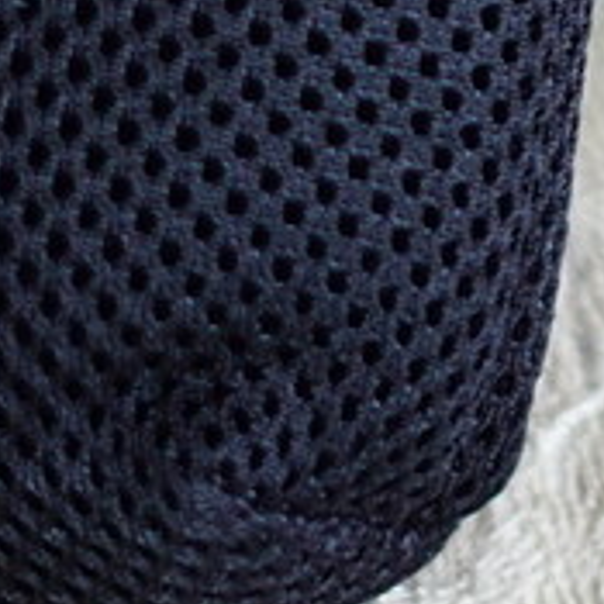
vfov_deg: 5.9
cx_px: 1111
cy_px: -552
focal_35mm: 292
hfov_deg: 5.9
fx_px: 5764
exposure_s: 1/30
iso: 1250
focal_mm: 50
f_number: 2
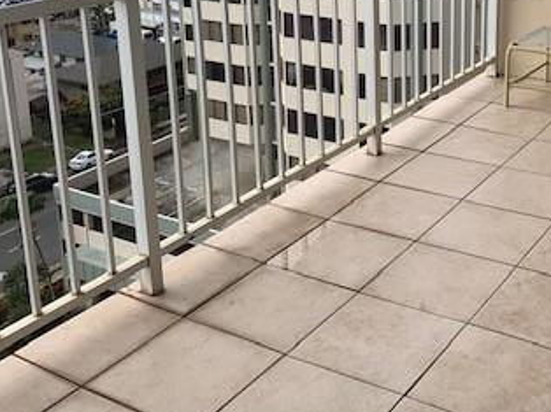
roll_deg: +0.8
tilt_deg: -13.0
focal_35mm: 53
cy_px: 60
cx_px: 391
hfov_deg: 35.6
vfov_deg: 26.8
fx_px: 843
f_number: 1.8
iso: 25
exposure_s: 1/1812
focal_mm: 4.25
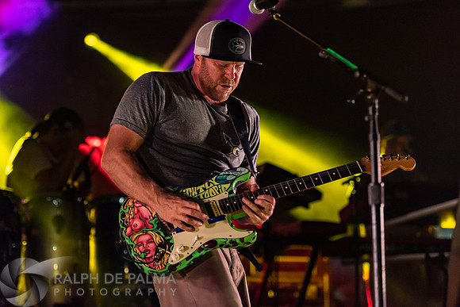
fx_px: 1482
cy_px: 154
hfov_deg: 17.6
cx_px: 230
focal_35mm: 116
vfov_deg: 11.8
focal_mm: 116
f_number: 2.8
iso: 2000
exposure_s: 1/160
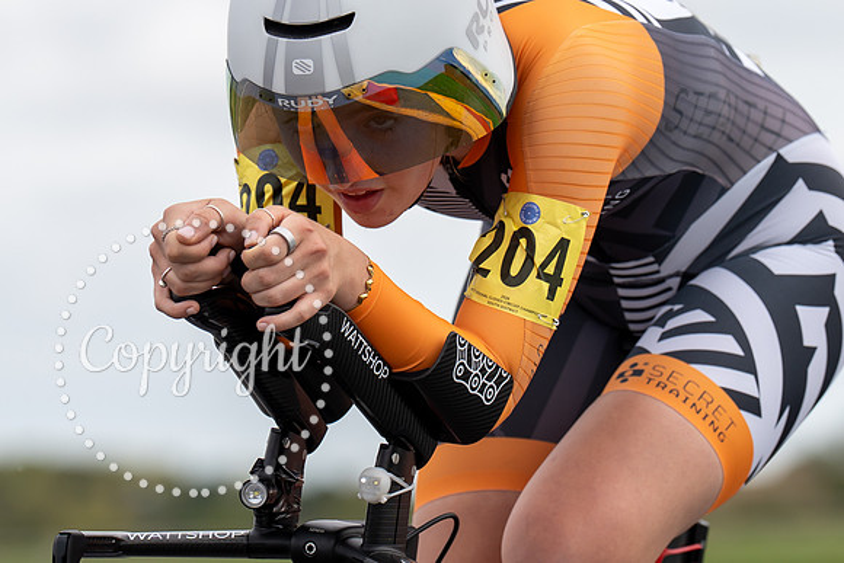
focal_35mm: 373
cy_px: 366
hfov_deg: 5.5
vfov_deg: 3.7
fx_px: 8758
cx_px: 482
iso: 125
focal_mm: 154
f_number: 3.5
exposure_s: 1/1000
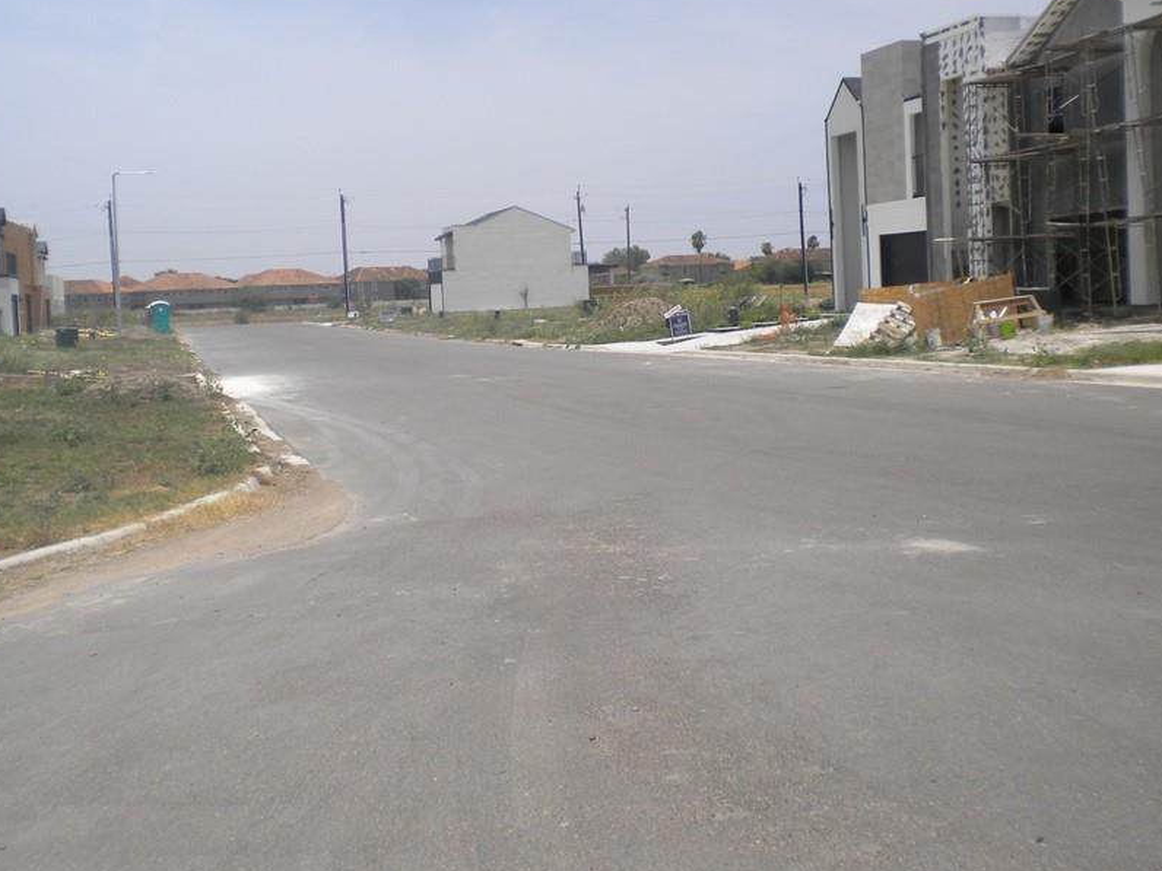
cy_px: 352
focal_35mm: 45
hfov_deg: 42.1
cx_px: 542
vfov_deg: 32.1
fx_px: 1511
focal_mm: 6.3
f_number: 4.6
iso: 80
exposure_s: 1/864
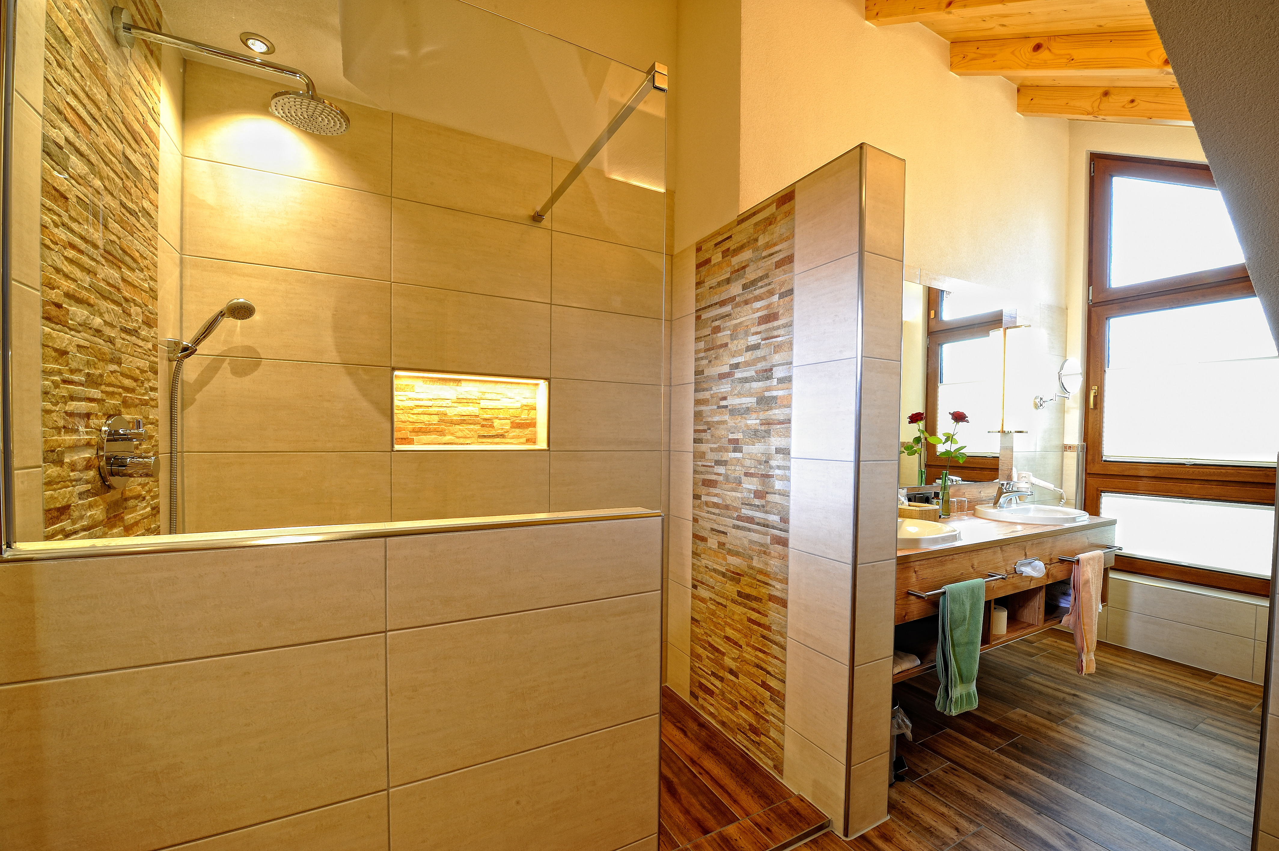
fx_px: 497
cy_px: 426
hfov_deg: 104.3
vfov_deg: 81.1
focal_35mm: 14
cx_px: 640
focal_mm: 14
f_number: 22
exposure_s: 2
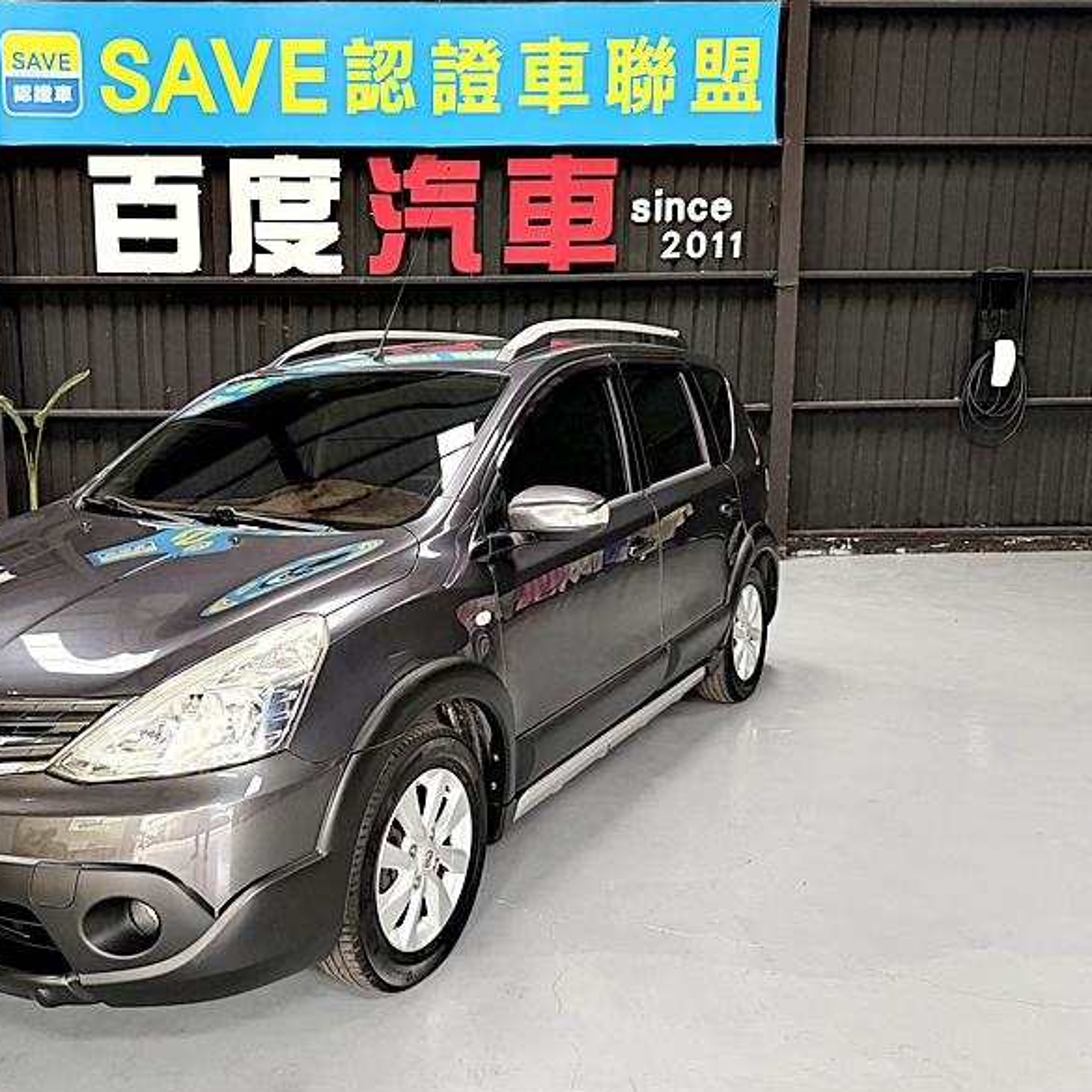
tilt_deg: -9.1
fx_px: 1035
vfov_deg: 55.6
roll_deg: +0.1
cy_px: 543
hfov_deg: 54.6
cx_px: 375
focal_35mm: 29
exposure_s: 1/60
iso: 800
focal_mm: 6.76
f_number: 1.78
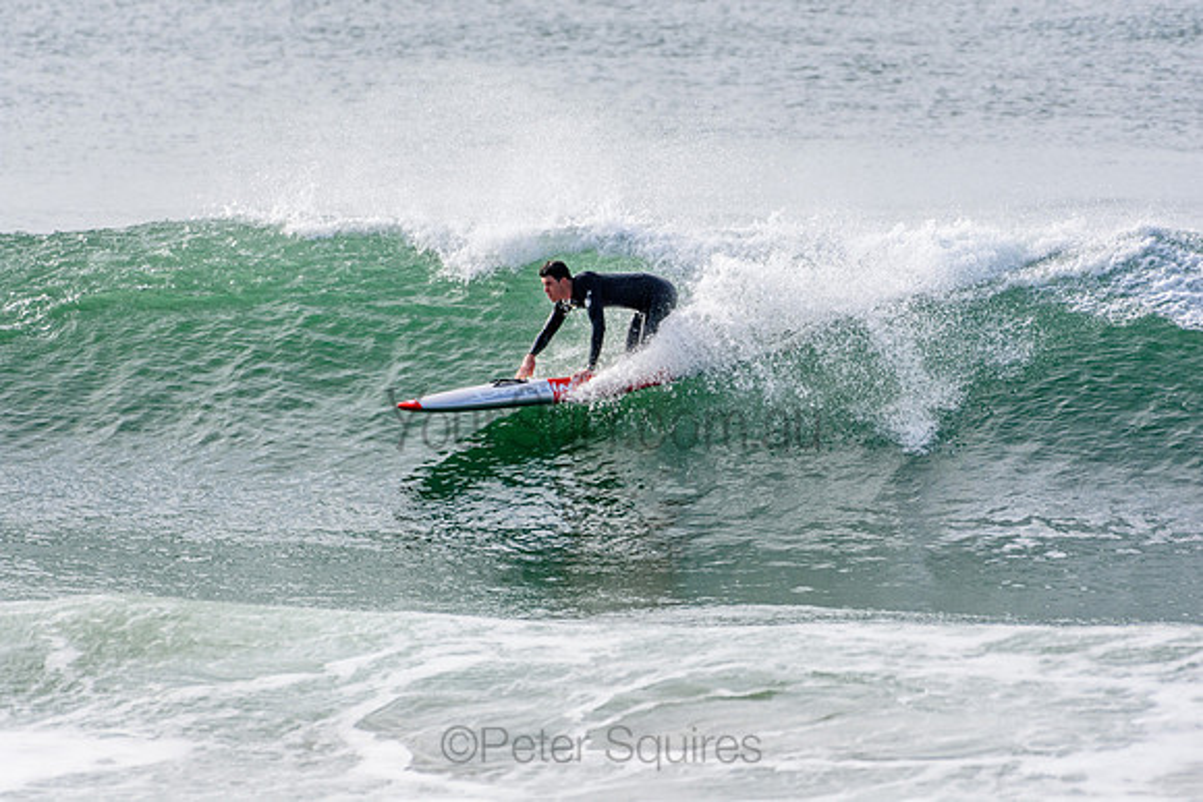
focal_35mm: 750
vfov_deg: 1.8
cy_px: 401
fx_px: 25067
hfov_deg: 2.7
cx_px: 602
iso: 400
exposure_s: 1/2000
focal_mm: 500
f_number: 5.6
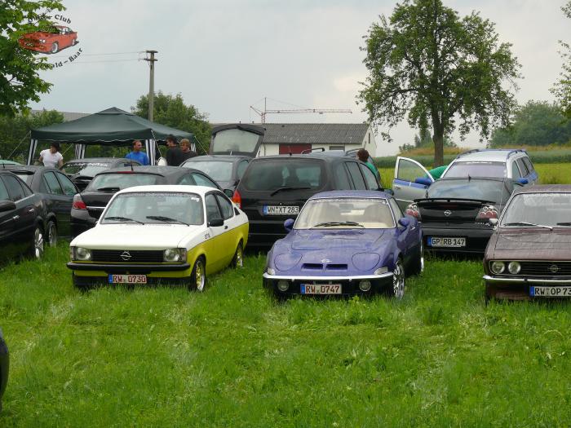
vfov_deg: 12.7
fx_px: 1930
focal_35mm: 117
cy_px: 214
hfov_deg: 16.8
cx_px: 286
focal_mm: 24.8
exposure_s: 1/200
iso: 100
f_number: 5
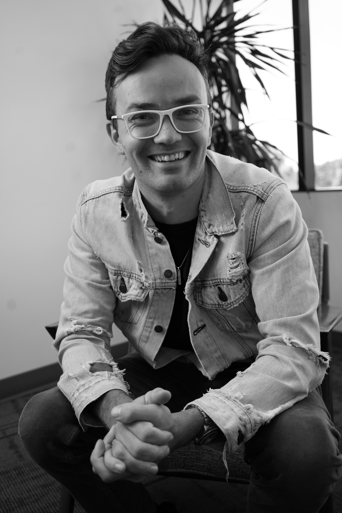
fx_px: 513
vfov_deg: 53.1
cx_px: 171
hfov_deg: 36.9
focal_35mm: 36
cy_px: 256
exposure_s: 1/160
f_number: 4
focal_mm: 36
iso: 1600
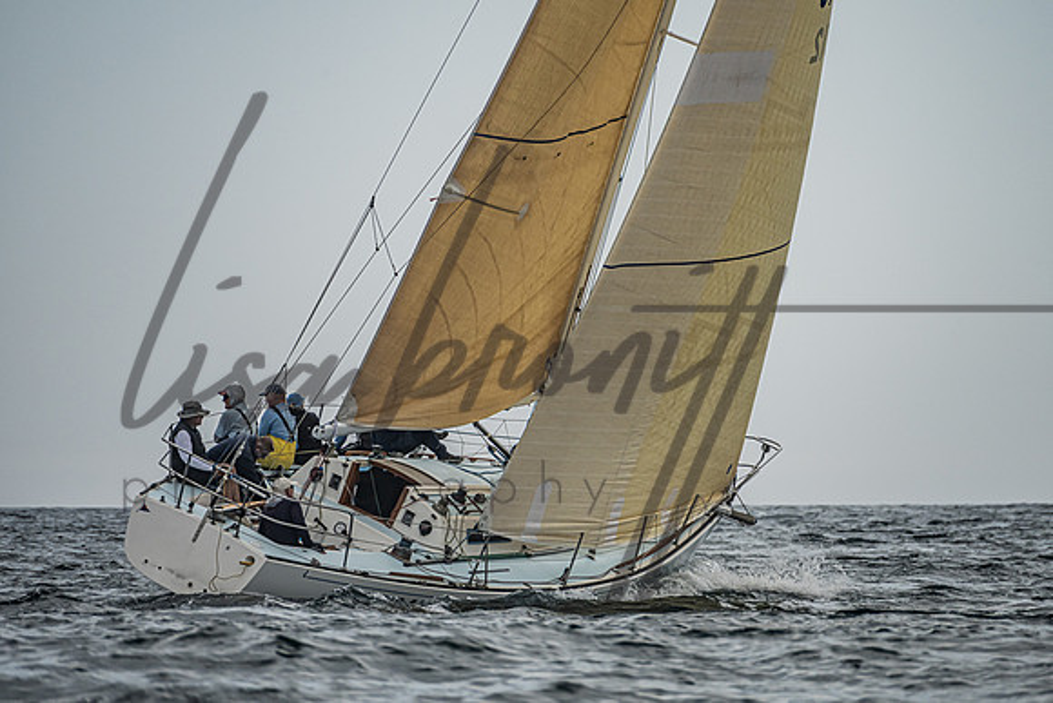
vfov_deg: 2.8
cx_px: 550
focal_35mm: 486
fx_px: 14209
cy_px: 310
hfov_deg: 4.2
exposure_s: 1/3200
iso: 400
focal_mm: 400
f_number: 8
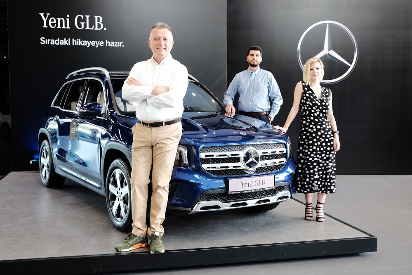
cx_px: 206
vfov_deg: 35.1
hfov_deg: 50.7
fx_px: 435
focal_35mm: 38
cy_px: 138
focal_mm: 25.4
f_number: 4
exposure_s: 1/9
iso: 200
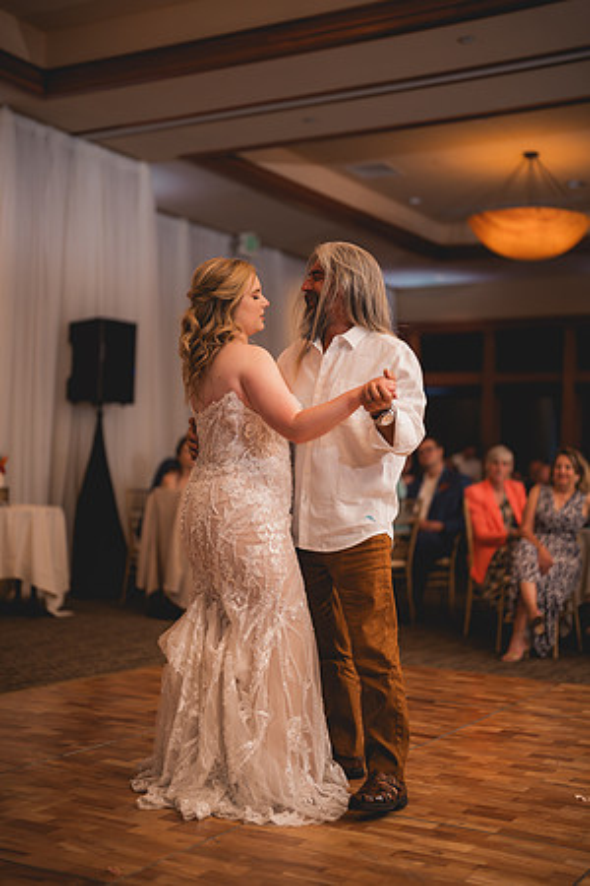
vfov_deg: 39.6
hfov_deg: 27.0
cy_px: 443
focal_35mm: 50
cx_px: 295
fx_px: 1229
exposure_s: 1/250
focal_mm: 50
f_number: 1.2
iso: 125
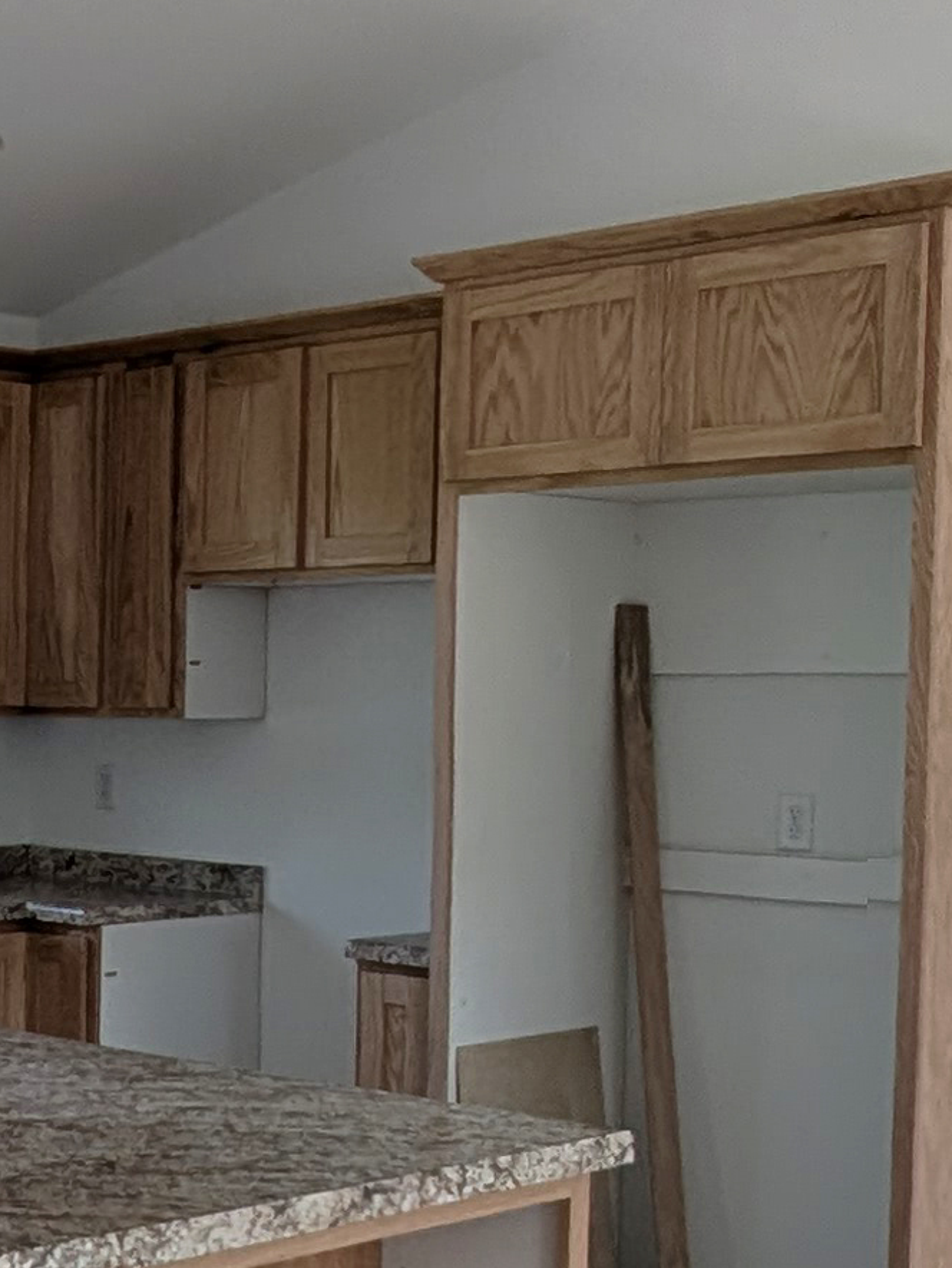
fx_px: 2200
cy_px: 815
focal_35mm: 60
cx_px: -247
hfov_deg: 22.2
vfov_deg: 32.0
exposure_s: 1/519
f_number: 2.2
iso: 49
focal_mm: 1.95
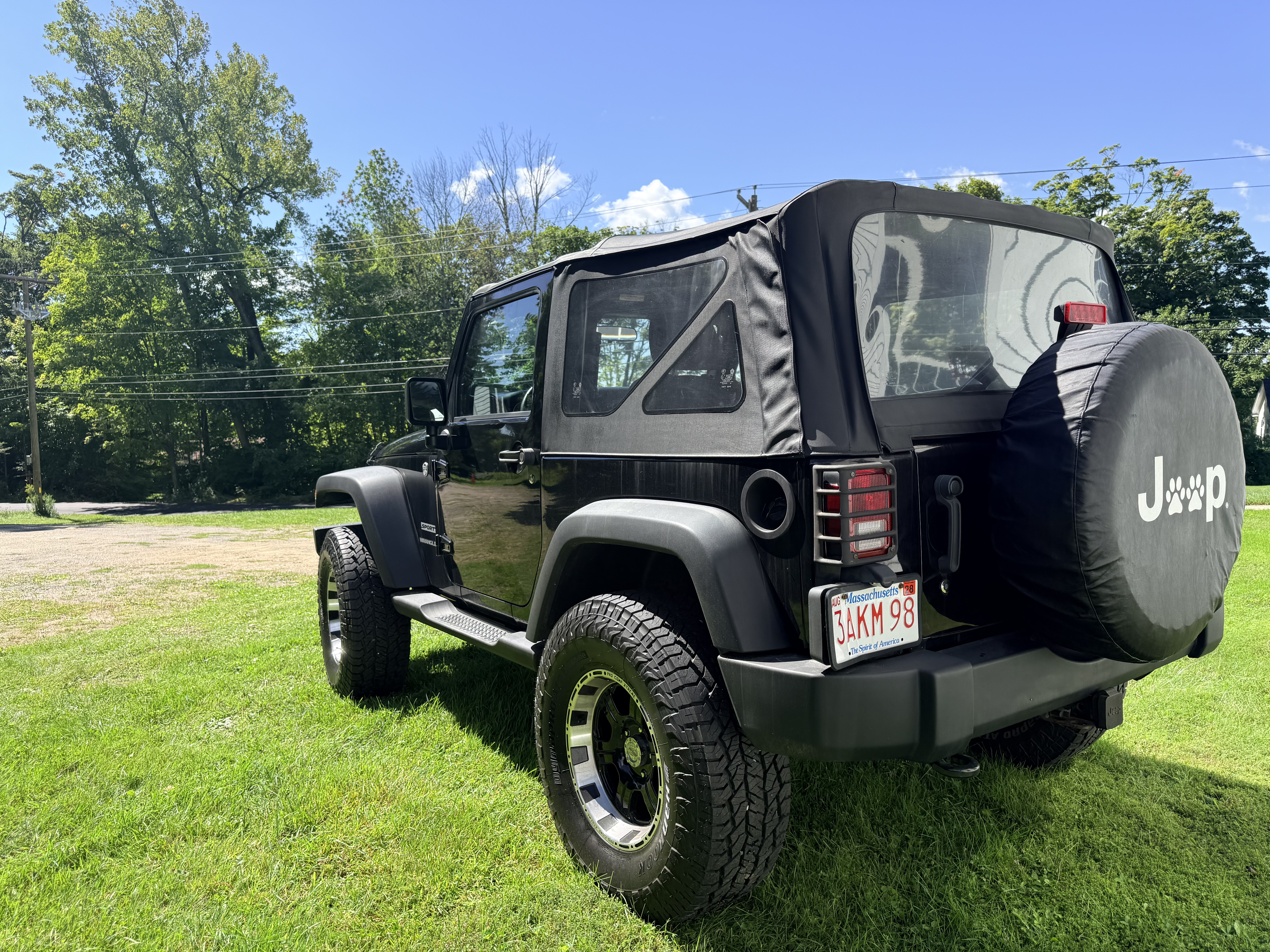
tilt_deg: -4.5
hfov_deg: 71.6
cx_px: 635
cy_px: 476
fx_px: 881
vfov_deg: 56.8
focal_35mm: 24
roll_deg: +1.7
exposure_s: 1/2370
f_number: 1.78
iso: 100
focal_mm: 6.76
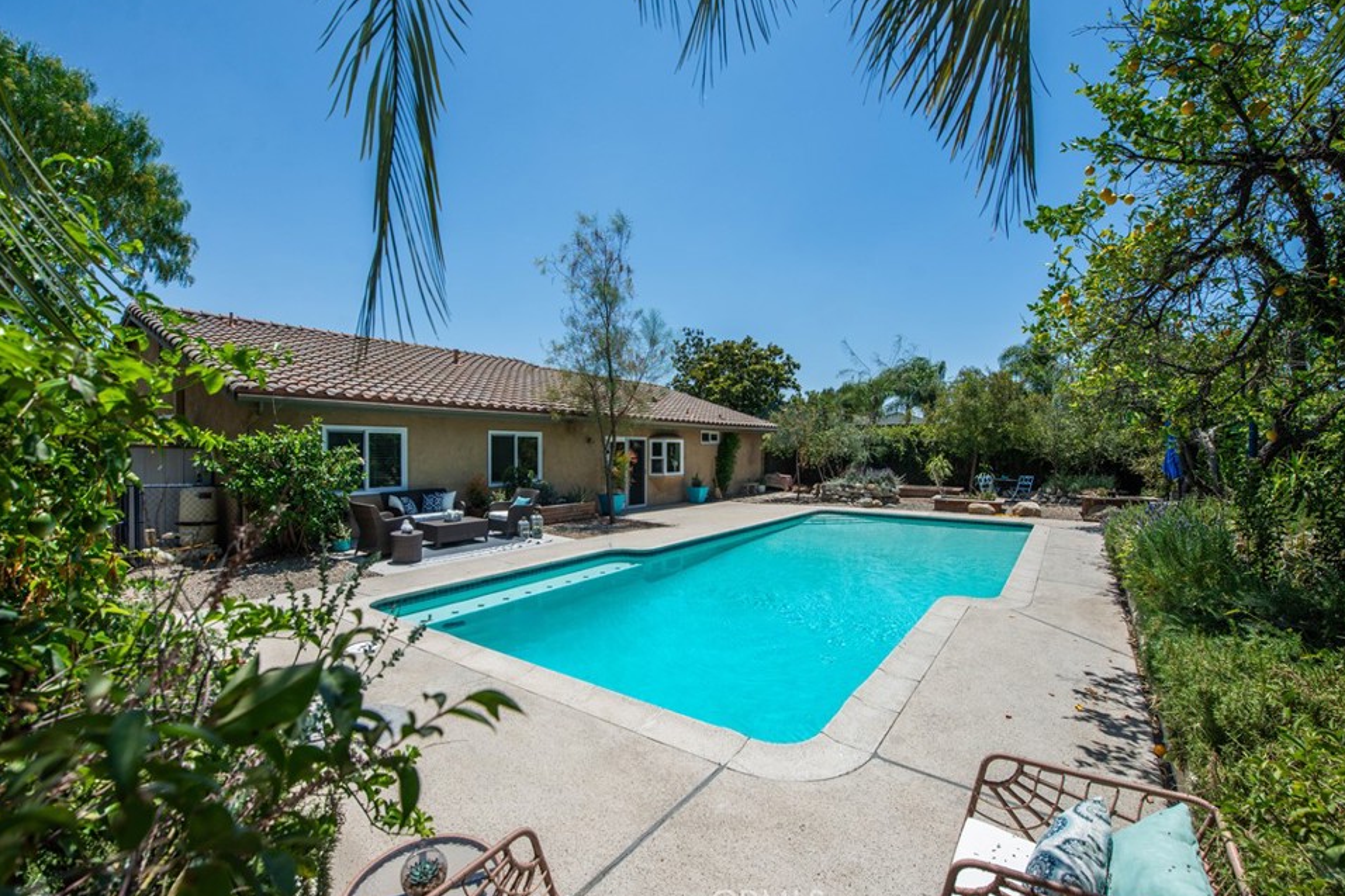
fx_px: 560
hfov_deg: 100.3
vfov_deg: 77.3
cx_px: 642
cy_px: 442
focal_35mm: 15
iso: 400
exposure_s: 1/1600
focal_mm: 14
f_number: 5.6
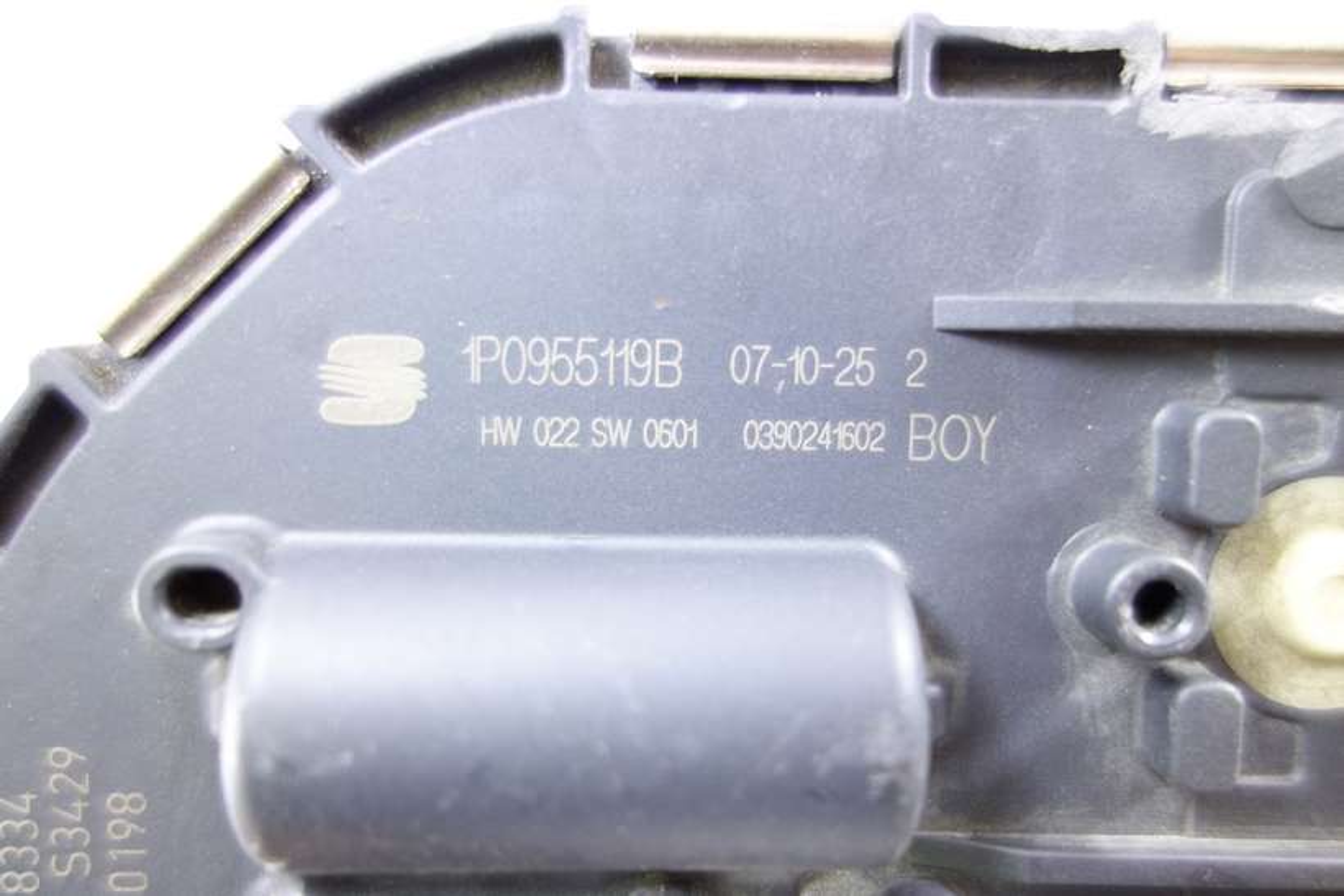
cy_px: 448
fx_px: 1045
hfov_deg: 65.5
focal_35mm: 28
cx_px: 672
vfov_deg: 46.4
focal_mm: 10.4
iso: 200
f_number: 1.8
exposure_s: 1/30
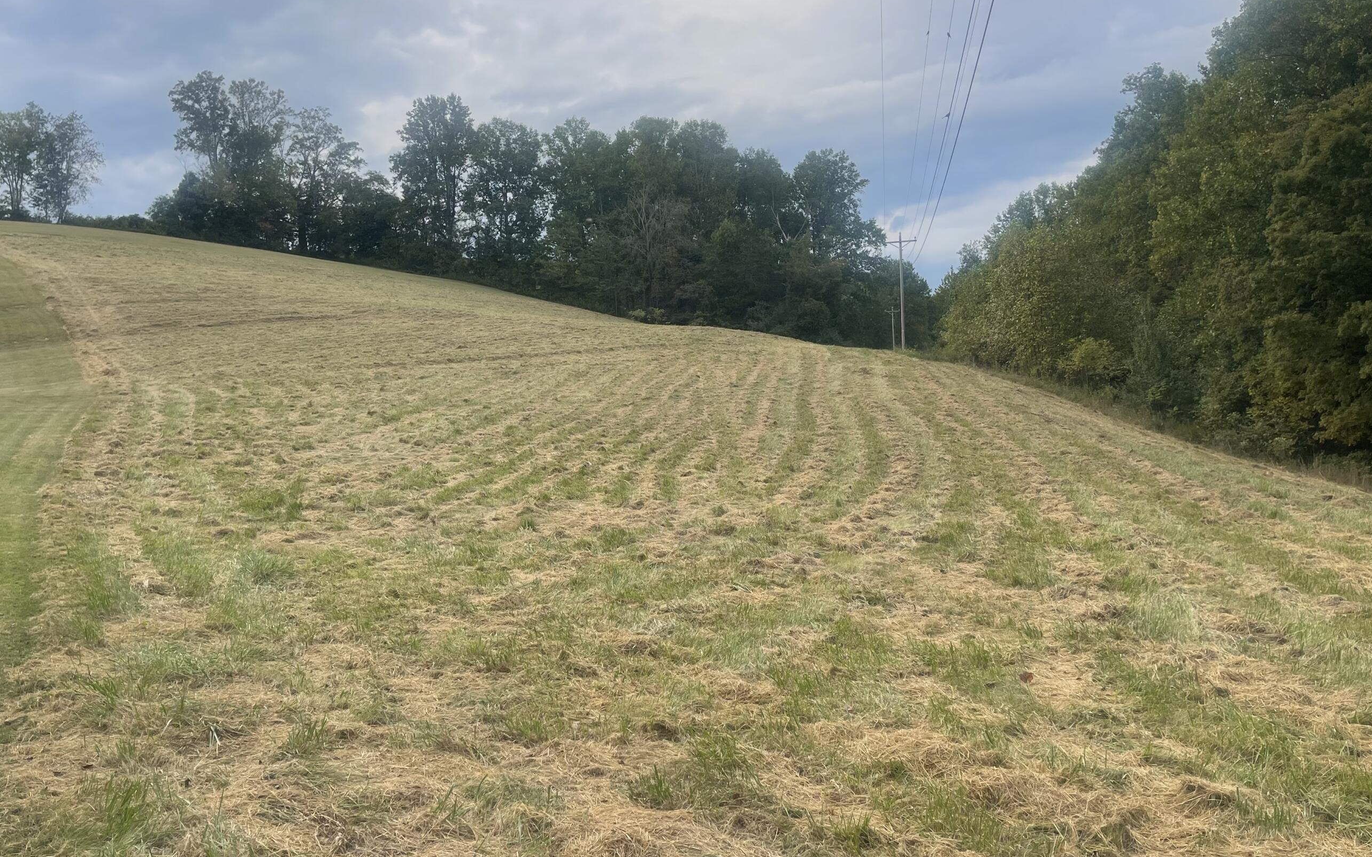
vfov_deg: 40.6
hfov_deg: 61.2
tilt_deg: -2.1
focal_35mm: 31
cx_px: 631
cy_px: 390
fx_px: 1159
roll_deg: +2.4
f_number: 1.6
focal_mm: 5.1
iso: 32
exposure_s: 1/740
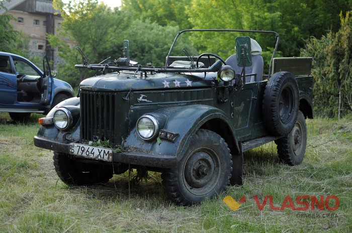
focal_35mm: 52
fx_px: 512
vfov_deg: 25.7
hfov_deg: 37.9
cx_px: 176
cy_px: 116
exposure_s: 1/320
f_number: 2
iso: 200
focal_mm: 35
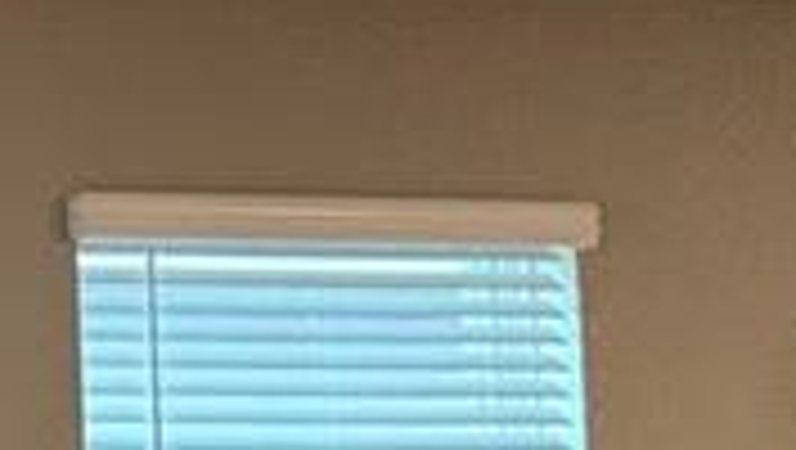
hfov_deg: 16.0
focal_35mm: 88
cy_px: 490
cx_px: -971
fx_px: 1859
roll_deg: -0.5
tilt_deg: +4.0
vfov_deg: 13.5
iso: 800
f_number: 2.2
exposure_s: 1/60
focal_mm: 2.22
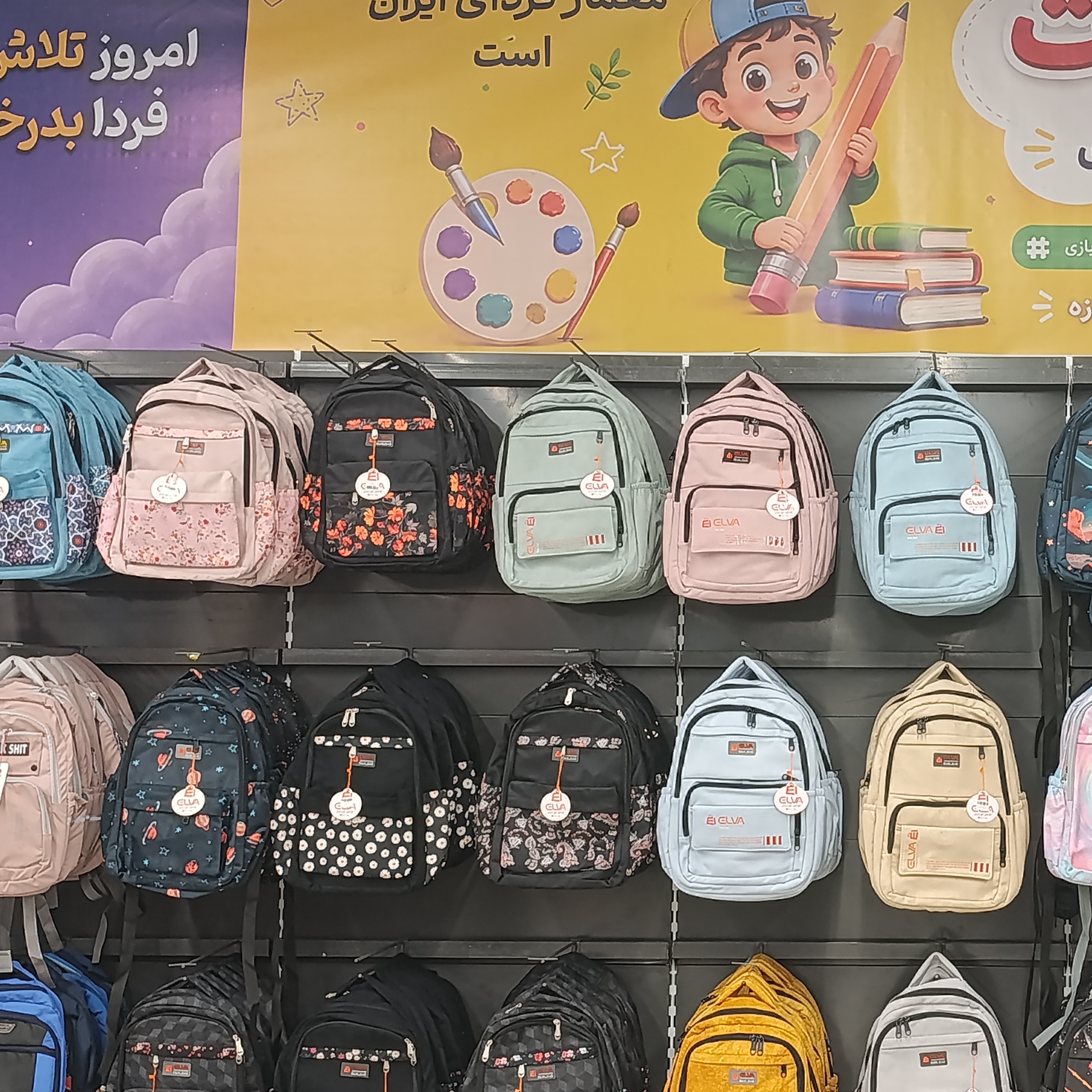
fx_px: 1963
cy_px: 581
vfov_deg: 31.1
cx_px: 950
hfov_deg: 30.0
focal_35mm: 55
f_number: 1.65
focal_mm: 6.14
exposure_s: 1/100
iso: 1000
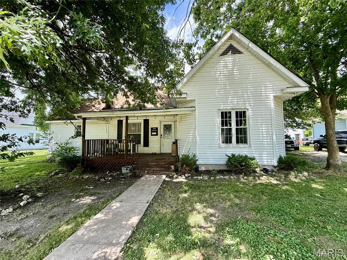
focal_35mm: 14
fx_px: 140
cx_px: 174
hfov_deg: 102.1
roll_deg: +0.9
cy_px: 130
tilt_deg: +4.0
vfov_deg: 85.7
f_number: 2.2
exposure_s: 1/253
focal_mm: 2.22
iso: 50
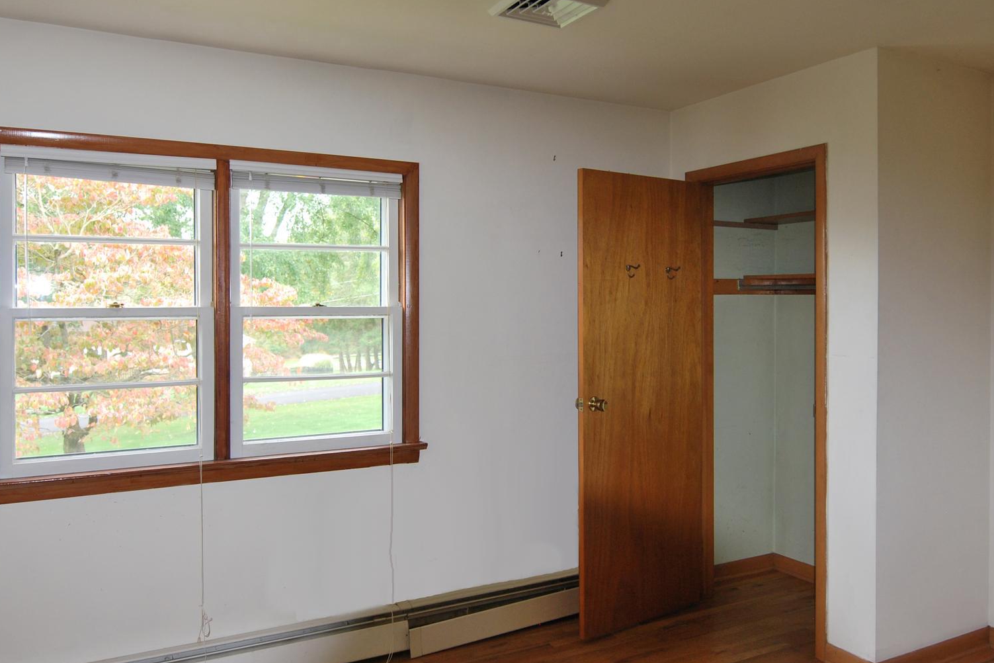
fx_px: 847
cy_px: 311
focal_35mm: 31
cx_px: 552
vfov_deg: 42.7
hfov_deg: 60.6
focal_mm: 15
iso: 200
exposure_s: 1/60
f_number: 2.8
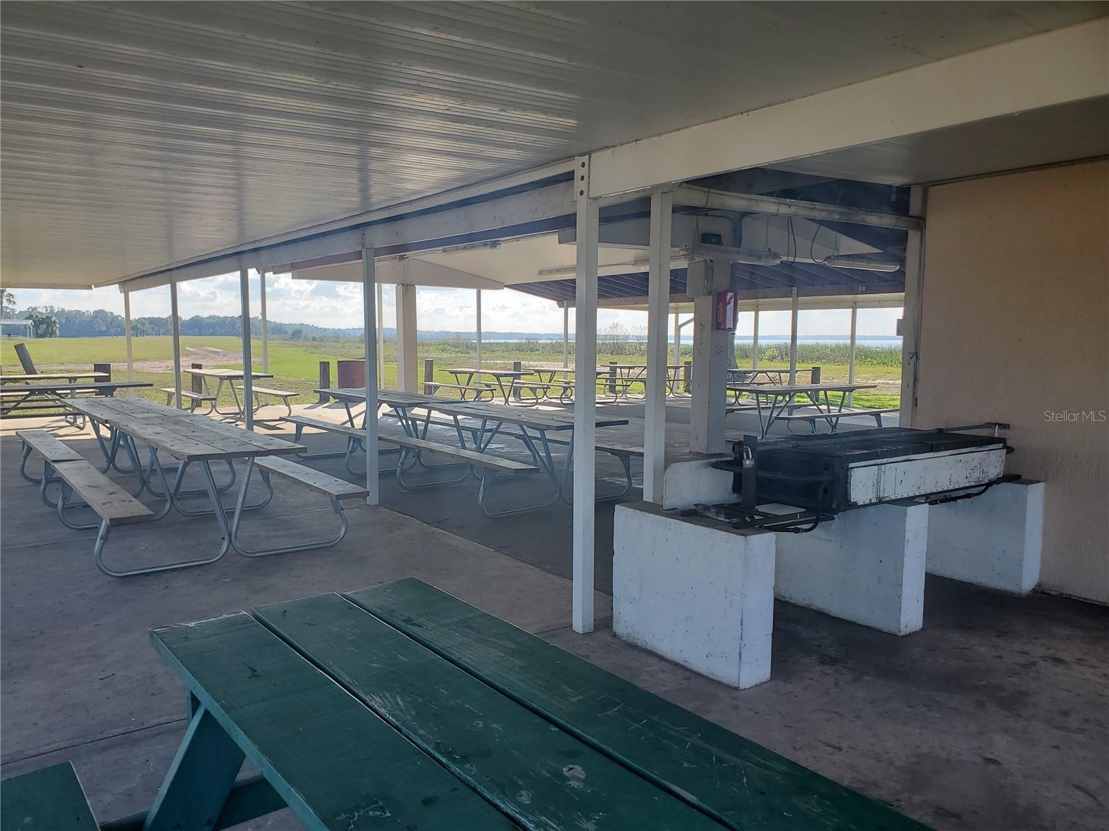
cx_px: 554
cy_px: 416
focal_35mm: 26
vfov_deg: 53.1
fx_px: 833
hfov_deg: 67.3
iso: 50
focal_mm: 4.3
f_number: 2.4
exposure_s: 1/654
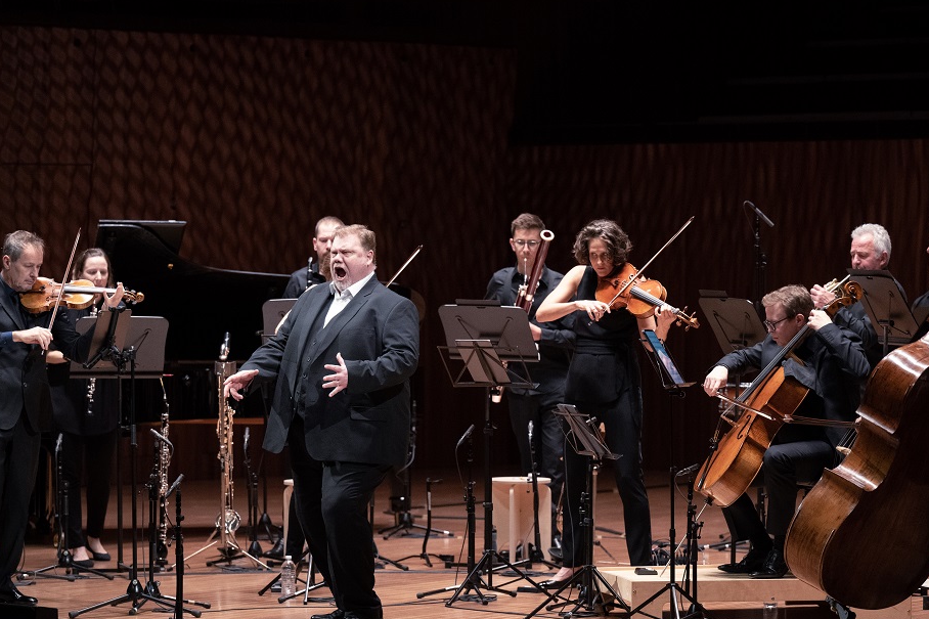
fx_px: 3921
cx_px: 411
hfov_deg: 13.5
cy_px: 395
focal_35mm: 152
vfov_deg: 9.0
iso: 3200
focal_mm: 115
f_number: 2.8
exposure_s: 1/640
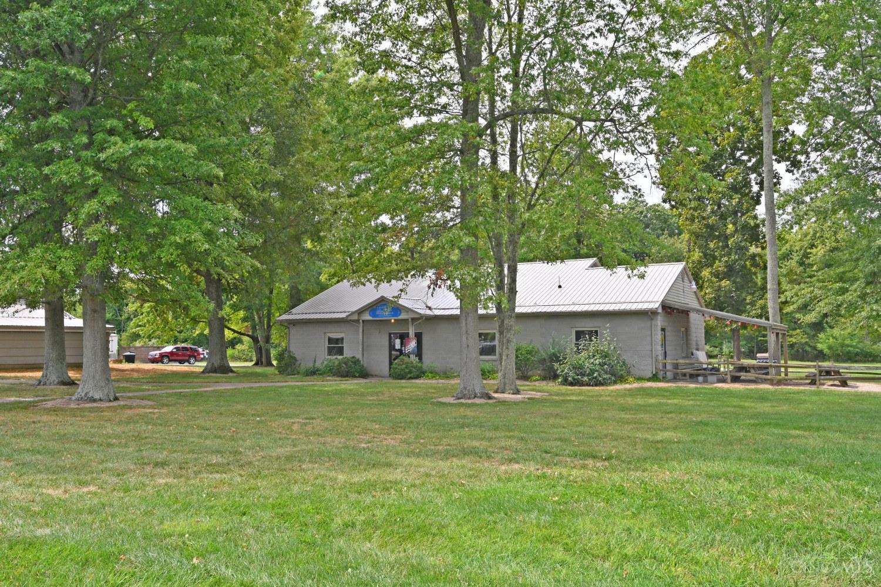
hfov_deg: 61.9
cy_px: 294
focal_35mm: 30
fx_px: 734
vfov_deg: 43.6
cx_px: 440
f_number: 13
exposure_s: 1/250
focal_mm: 30
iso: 450
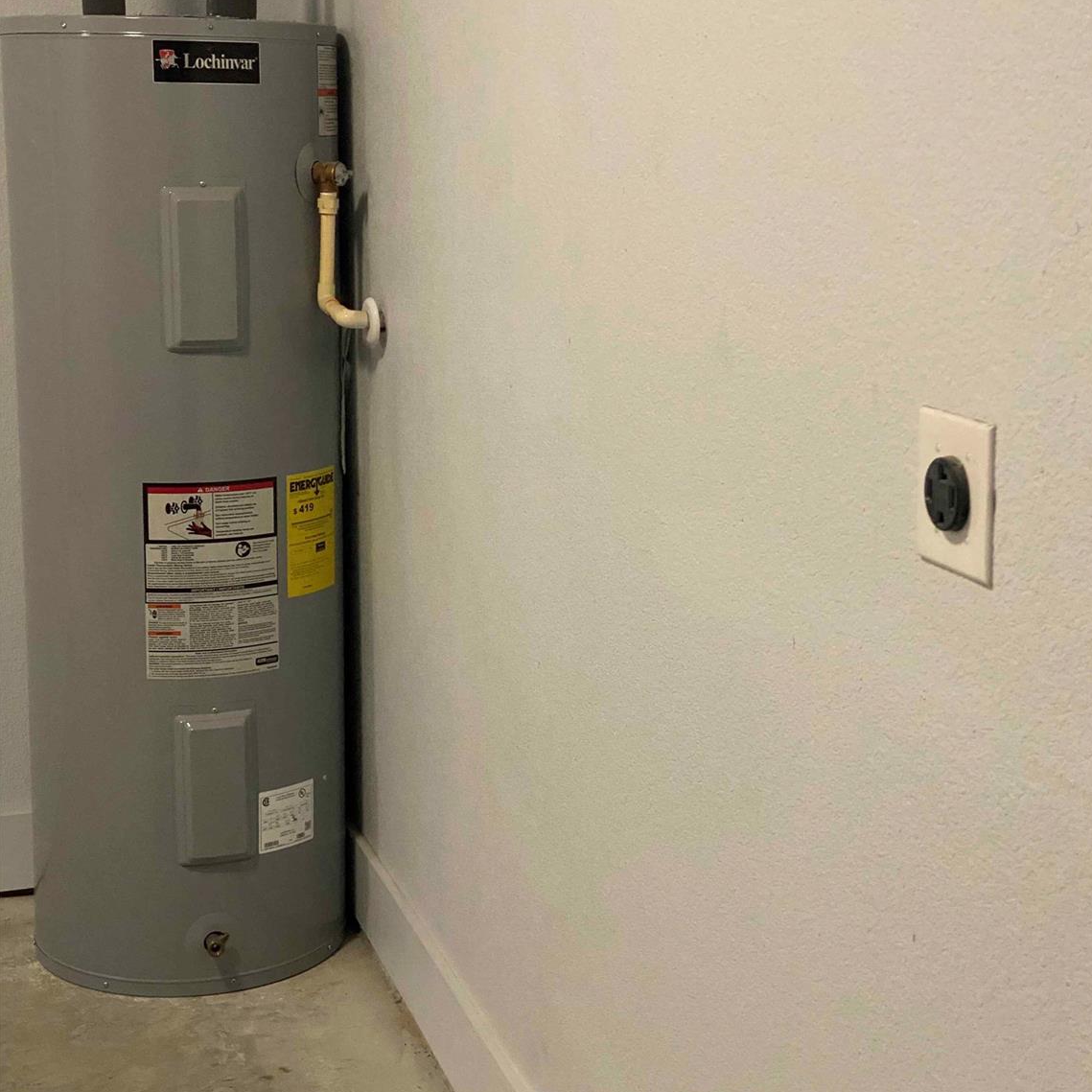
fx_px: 2213
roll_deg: +0.6
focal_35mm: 62
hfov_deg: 27.7
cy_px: 516
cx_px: 550
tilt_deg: -8.9
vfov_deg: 27.7
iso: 500
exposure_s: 1/60
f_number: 2
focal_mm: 6
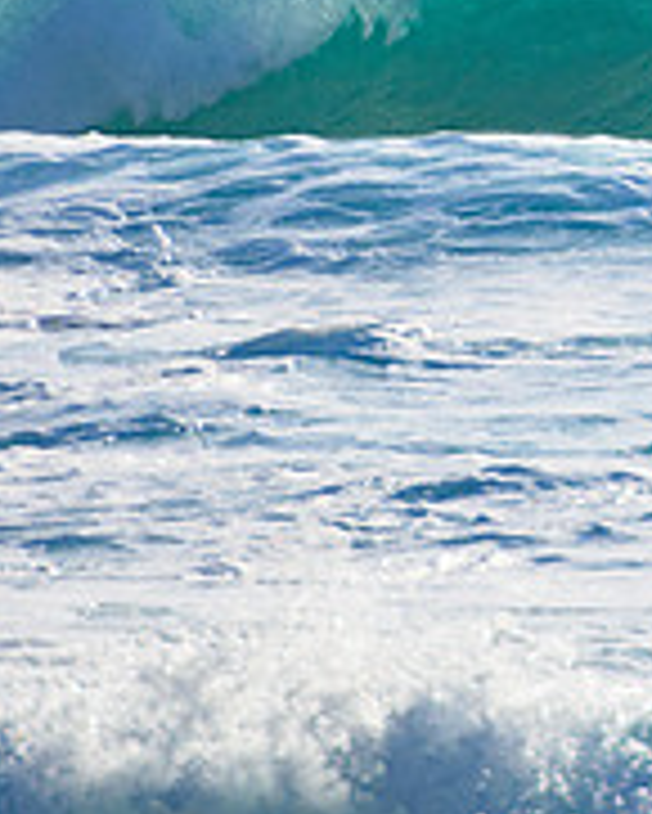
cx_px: 1120
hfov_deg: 0.9
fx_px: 43429
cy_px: -20
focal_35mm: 1802
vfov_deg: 1.1
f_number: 5.6
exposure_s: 1/2000
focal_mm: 400
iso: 280
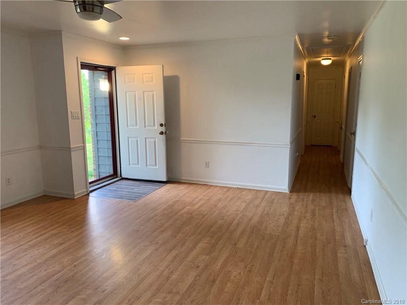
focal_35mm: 26
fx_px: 306
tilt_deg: -9.3
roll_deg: -0.3
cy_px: 152
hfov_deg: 67.3
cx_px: 204
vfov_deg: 53.1
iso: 100
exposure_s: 1/60
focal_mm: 4.25
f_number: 1.8
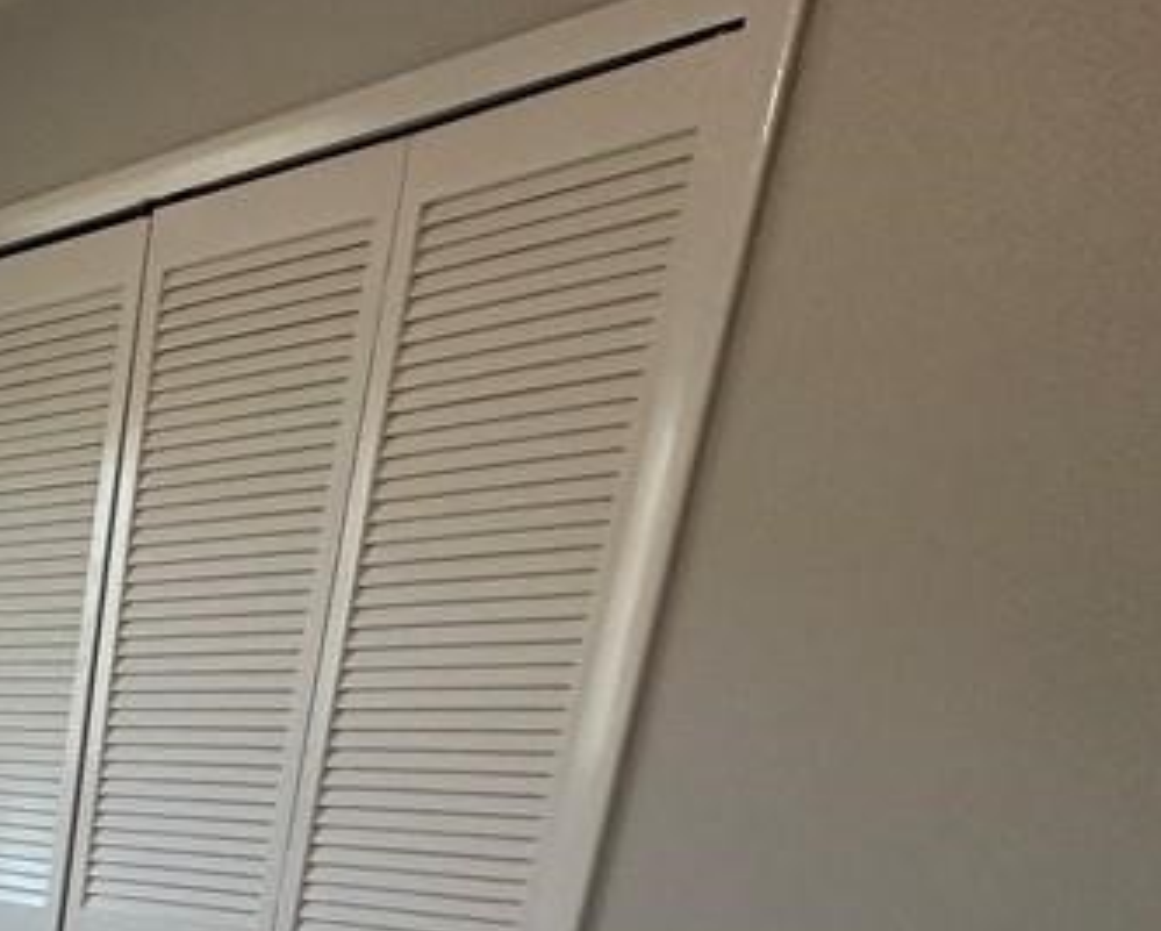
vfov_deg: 29.4
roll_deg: +0.6
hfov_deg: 29.3
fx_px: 1444
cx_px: -533
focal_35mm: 42
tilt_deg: -18.8
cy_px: 1186
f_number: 2.2
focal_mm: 2.22
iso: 250
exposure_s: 1/120
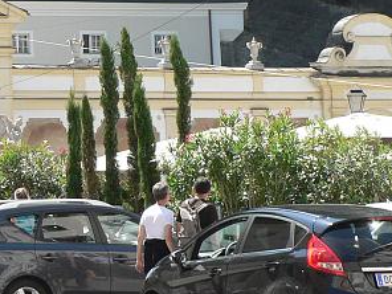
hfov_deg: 11.5
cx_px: -11
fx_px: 1925
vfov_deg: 8.7
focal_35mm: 170
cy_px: 48
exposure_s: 1/250
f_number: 4
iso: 80
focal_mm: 10.5
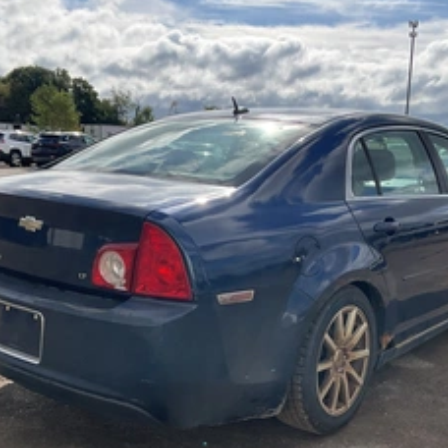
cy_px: 281
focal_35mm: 45
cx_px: 230
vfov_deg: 37.3
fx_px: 659
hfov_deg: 37.5
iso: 25
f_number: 1.8
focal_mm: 3
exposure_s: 1/2141
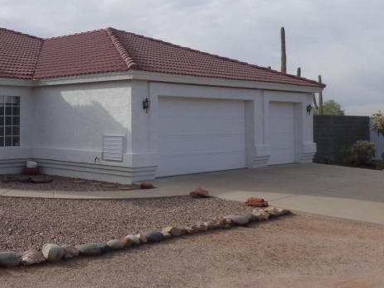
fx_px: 488
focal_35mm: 44
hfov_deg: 37.6
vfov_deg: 32.7
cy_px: 102
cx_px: -12
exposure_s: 1/1600
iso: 100
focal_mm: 3.58
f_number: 3.2
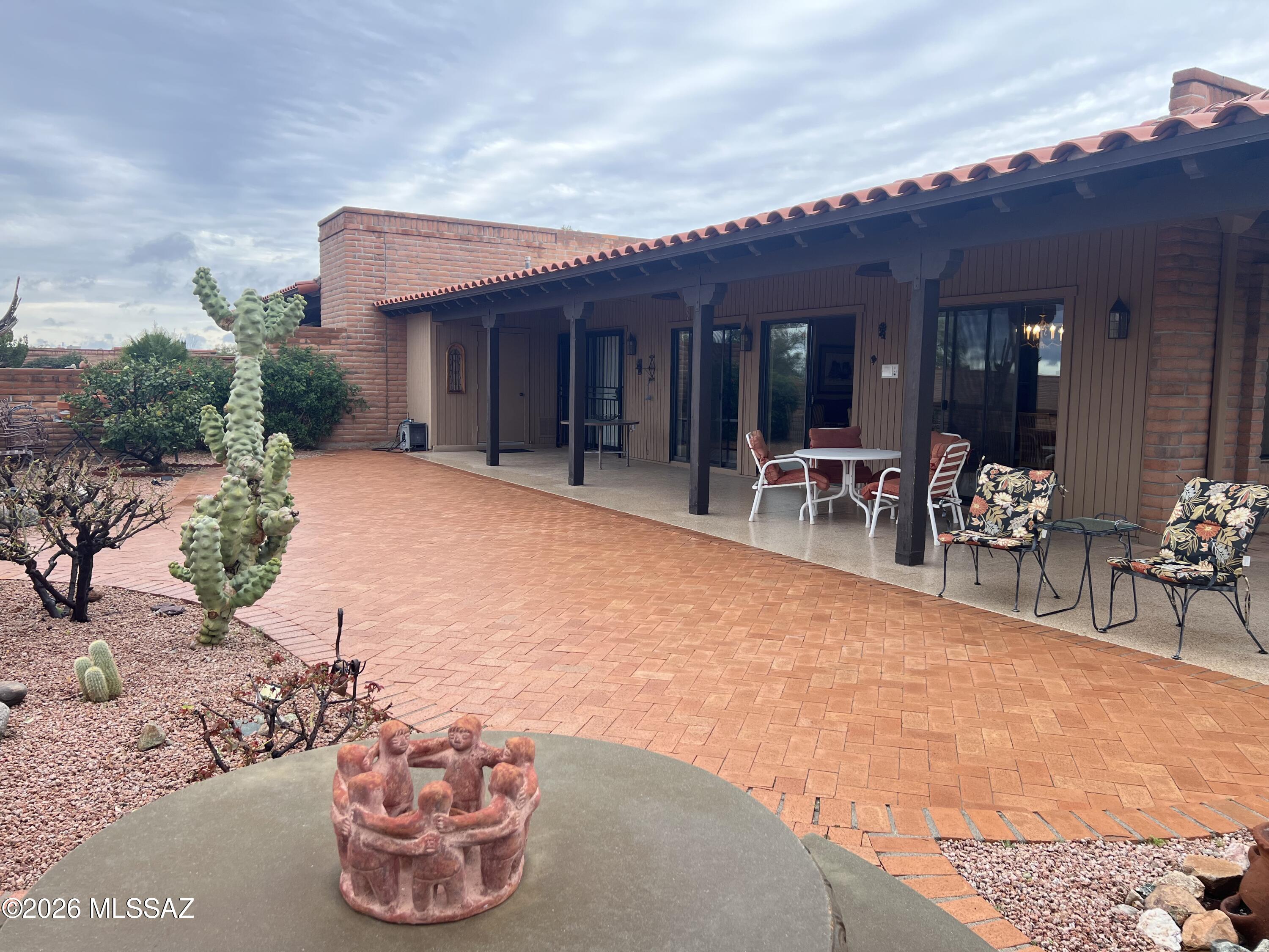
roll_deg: -0.7
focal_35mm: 26
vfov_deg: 53.1
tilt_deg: -5.2
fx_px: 953
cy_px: 476
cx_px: 634
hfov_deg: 67.3
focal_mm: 5.7
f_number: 1.5
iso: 50
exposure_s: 1/509
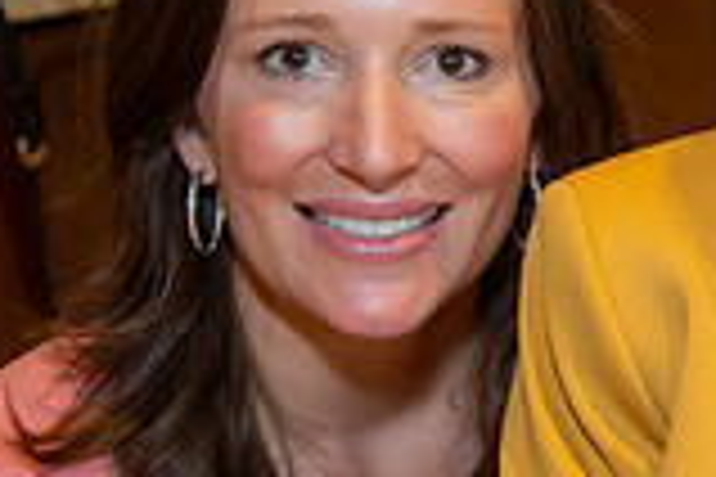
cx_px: 986
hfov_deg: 15.1
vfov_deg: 10.7
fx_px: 2546
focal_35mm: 128
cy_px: 266
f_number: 2.8
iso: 1000
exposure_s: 1/100
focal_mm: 35
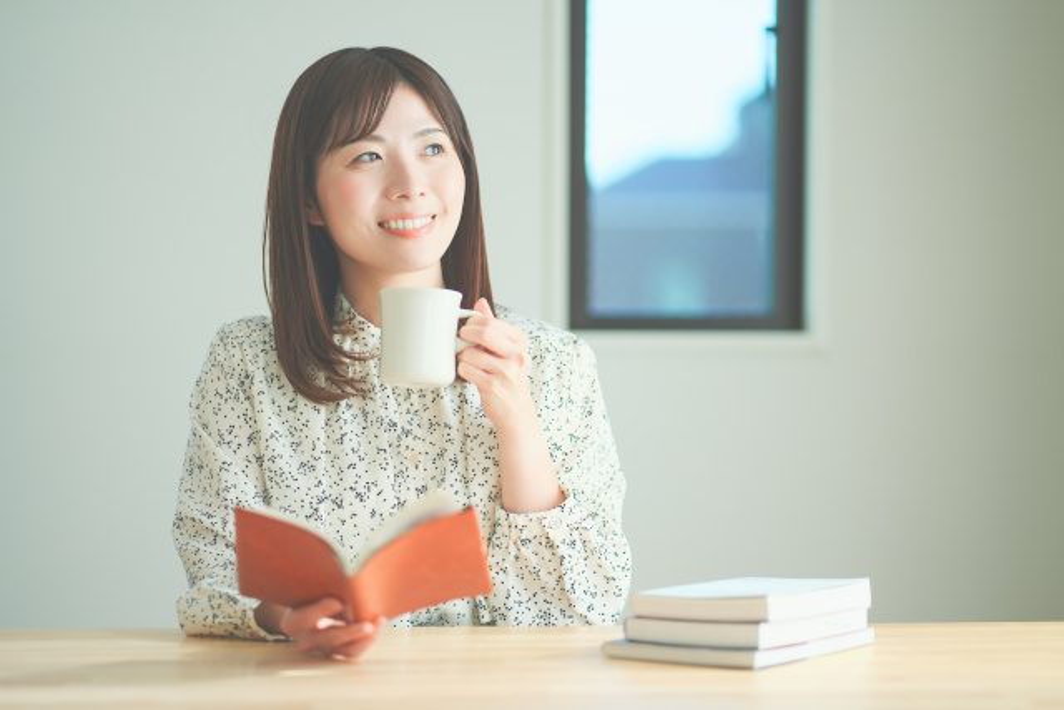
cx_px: 532
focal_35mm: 85
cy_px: 355
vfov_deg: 16.1
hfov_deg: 23.9
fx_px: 2513
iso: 100
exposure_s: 1/640
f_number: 1.8
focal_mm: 85
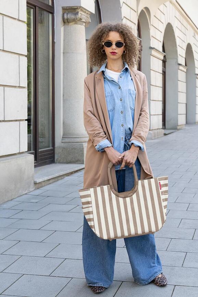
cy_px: 148
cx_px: 99
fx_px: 495
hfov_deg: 22.6
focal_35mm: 60
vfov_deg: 33.4
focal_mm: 60
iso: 4000
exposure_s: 1/1000
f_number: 5.6
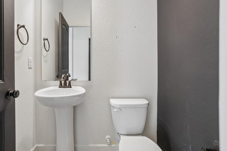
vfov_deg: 67.1
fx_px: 113
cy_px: 66
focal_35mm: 18
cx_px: 97
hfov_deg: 89.4
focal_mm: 10
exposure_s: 1/10
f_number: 8
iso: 400
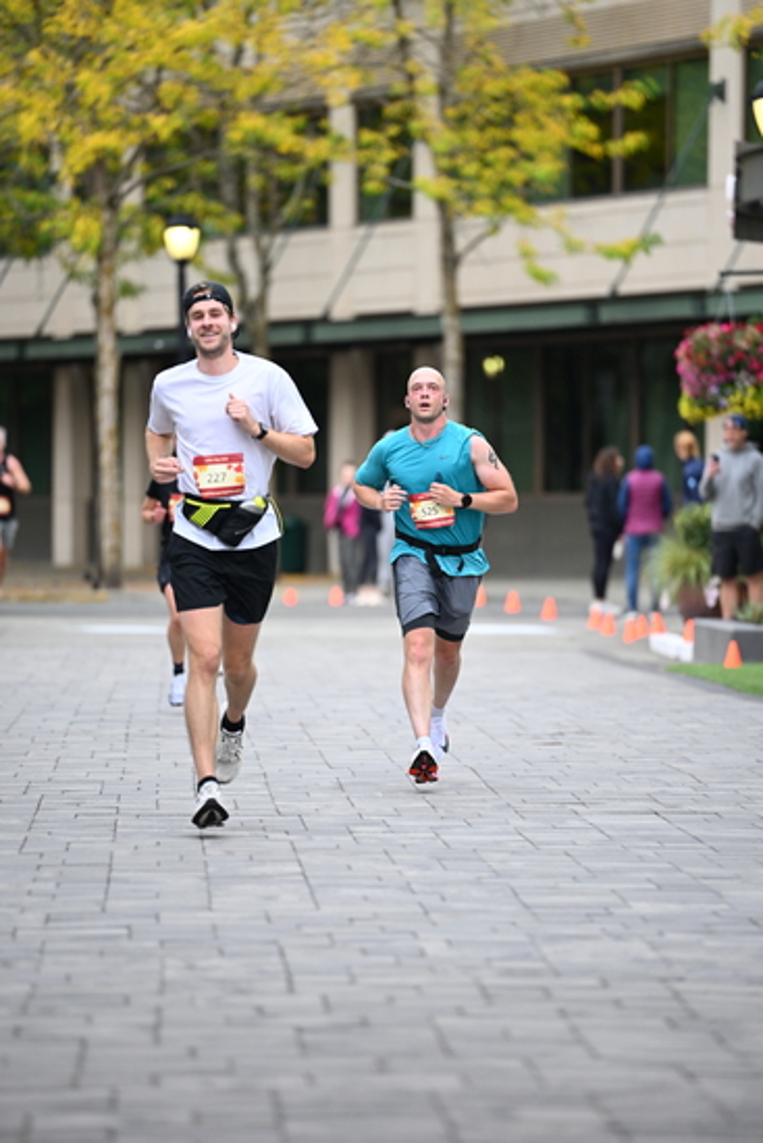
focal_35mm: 195
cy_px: 572
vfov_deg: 10.5
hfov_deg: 7.0
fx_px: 6195
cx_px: 382
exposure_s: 1/1600
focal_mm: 195
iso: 1000
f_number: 2.8
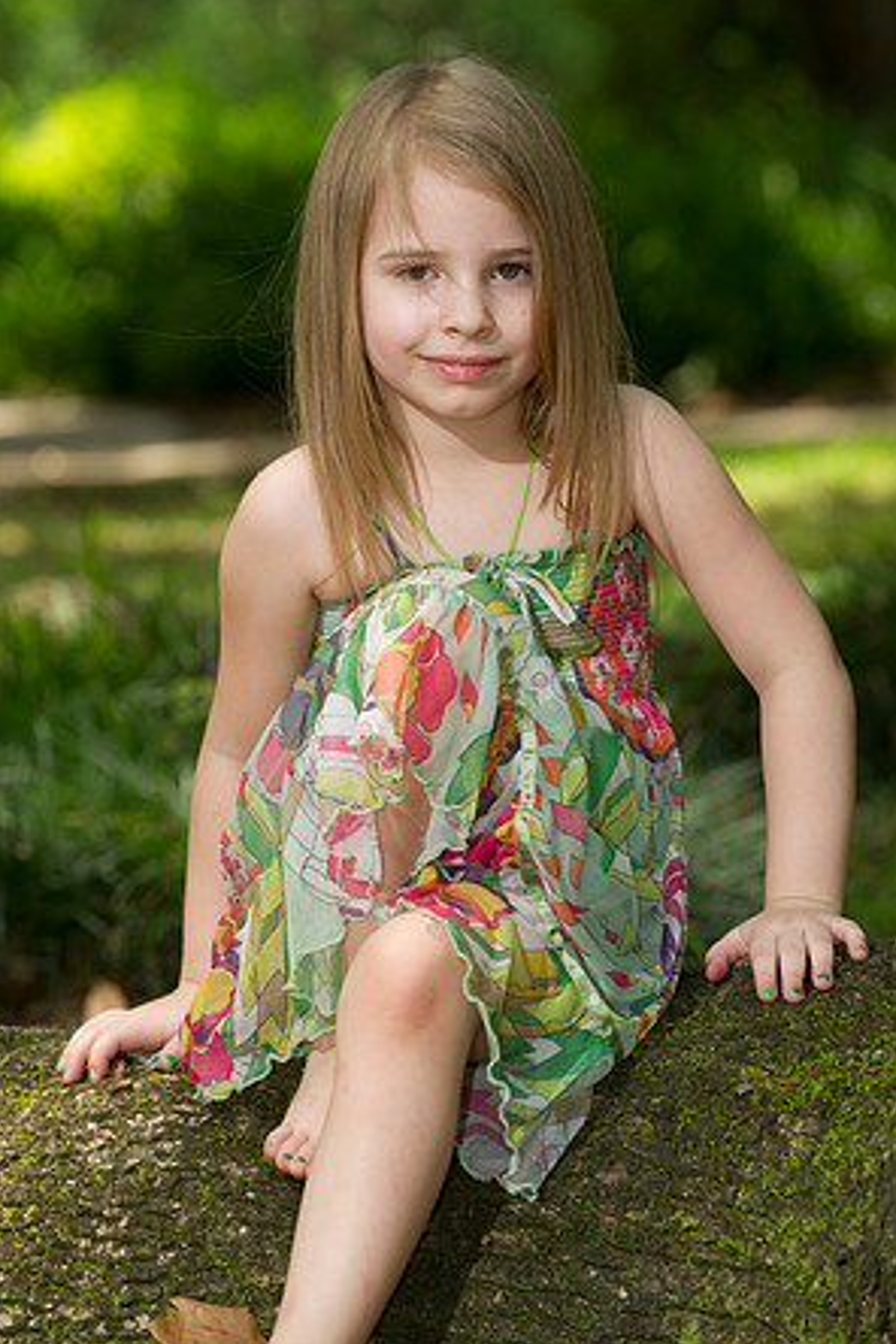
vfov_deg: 11.6
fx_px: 6607
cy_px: 672
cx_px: 450
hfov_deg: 7.8
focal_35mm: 177
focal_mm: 175
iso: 200
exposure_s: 1/100
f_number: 5.6
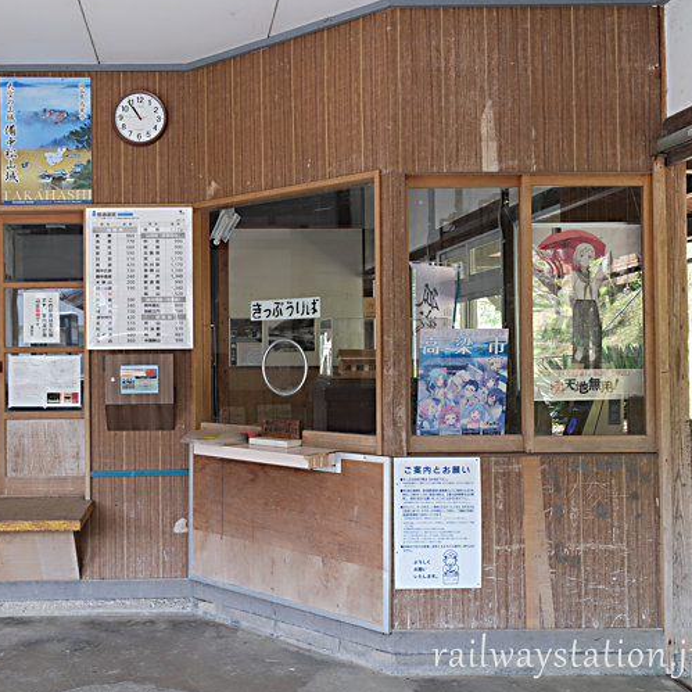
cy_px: 343
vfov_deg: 48.4
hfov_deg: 47.3
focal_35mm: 34
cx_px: 204
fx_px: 769
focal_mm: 17.5
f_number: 7.1
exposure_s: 1/20
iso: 400
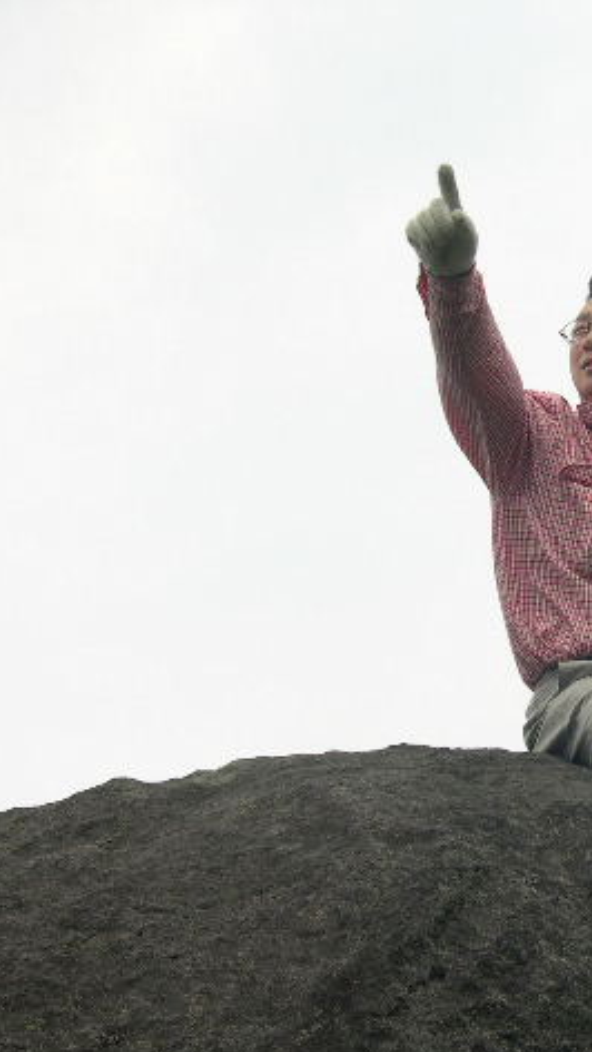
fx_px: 2345
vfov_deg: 25.3
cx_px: 630
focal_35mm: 84
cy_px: 532
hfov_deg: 14.1
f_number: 3.4
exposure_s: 1/446
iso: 100
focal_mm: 12.2
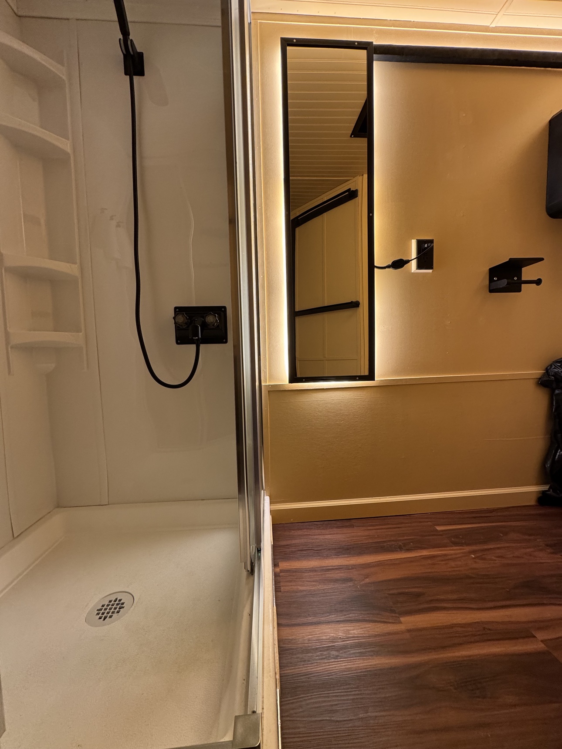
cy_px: 374
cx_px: 281
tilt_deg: -3.4
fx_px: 303
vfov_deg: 102.1
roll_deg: +2.1
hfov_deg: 85.7
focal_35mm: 14
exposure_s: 1/60
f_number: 2.2
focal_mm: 2.22
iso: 200
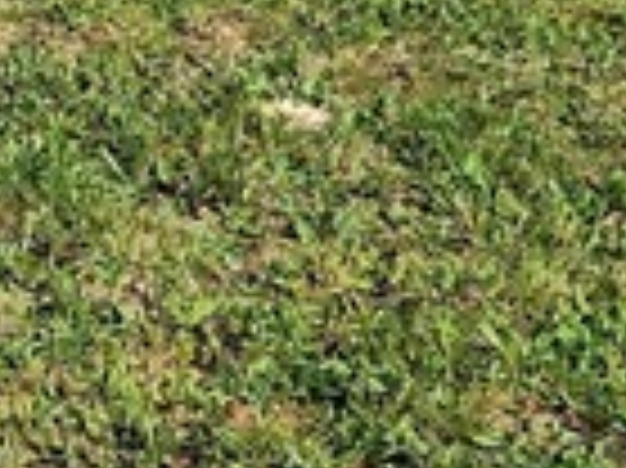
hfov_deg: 11.1
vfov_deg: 7.5
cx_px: -369
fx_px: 3072
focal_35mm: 170
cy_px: -999
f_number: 1.8
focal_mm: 6.4
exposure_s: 1/1343
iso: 12
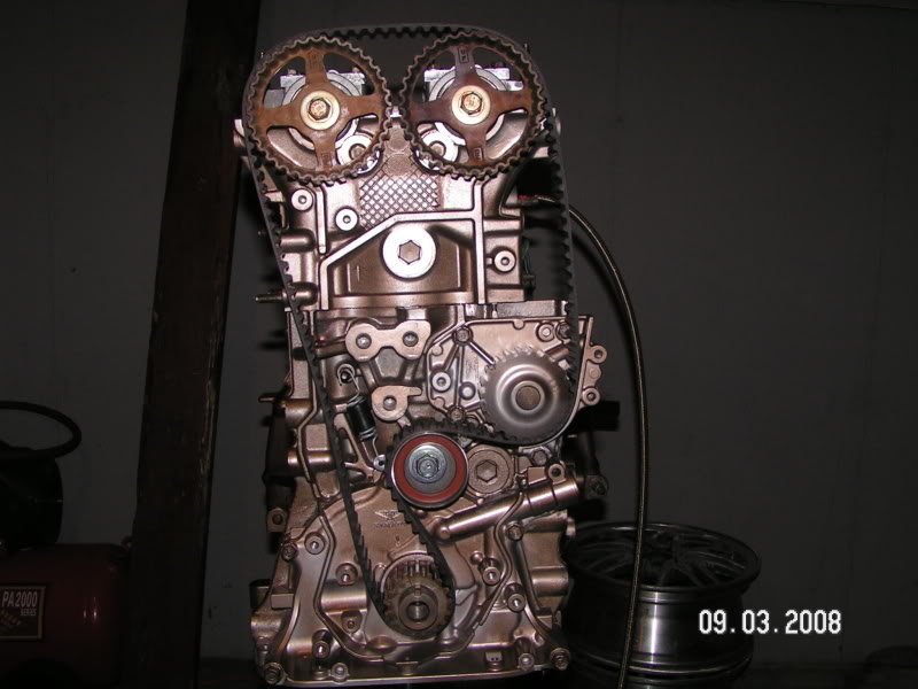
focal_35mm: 38
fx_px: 1008
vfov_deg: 37.7
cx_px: 459
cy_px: 344
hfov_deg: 49.0
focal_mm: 5.8
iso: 100
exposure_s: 1/40
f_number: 5.6
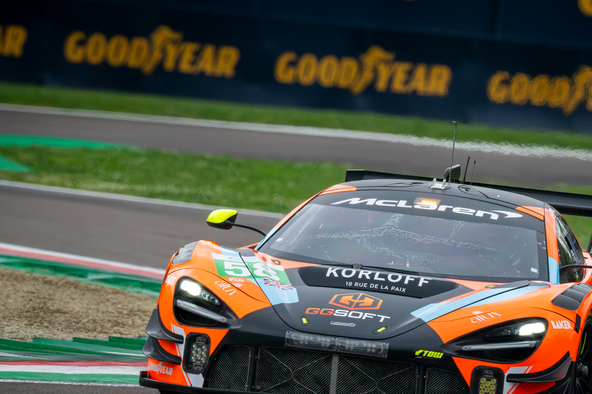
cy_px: 269
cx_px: 400
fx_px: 13137
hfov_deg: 2.6
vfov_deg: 1.7
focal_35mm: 799
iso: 3200
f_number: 5
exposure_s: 1/1600
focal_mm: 500
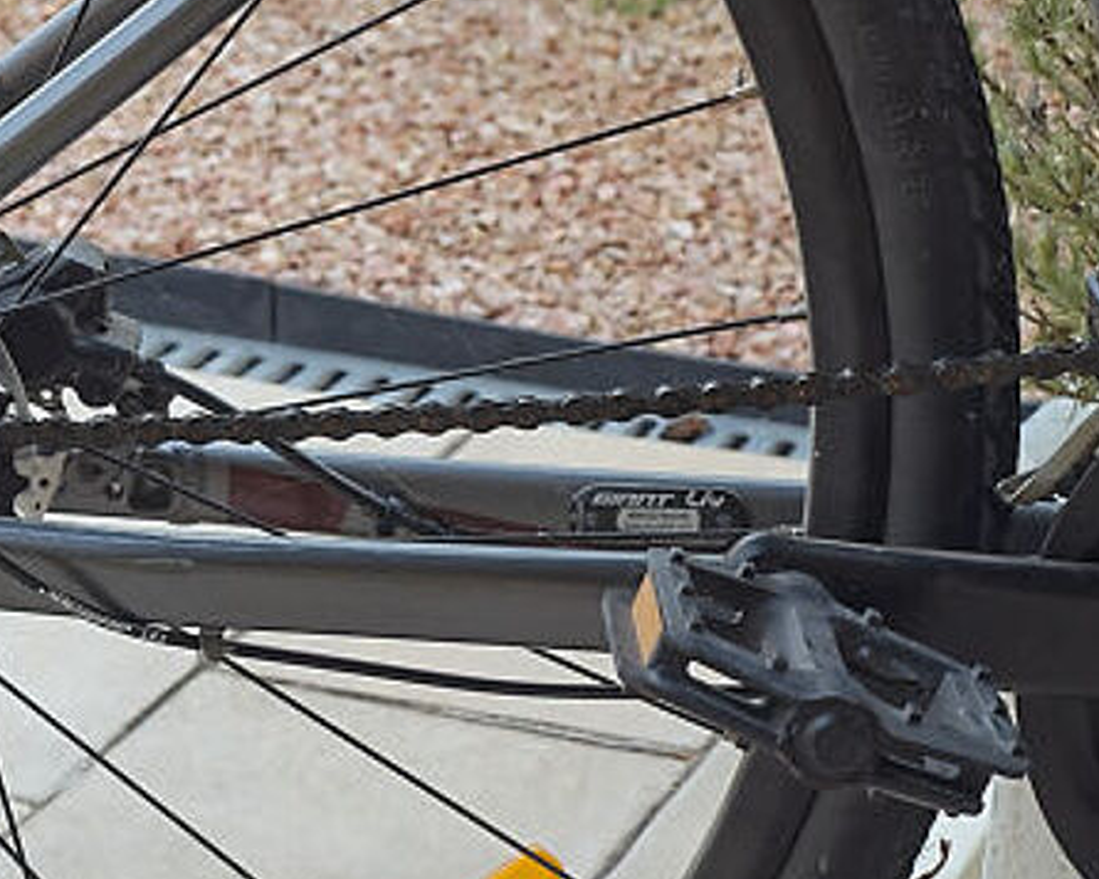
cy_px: 532
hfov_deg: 16.8
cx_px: 370
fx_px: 3708
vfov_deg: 13.5
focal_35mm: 114
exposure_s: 1/80
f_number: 5.6
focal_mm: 26
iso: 400
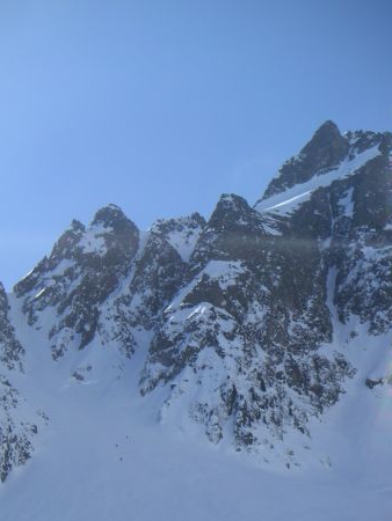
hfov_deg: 16.8
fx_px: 1327
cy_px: 328
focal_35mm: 88
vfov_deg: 22.2
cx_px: 145
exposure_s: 1/750
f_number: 3.1
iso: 50
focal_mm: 10.3
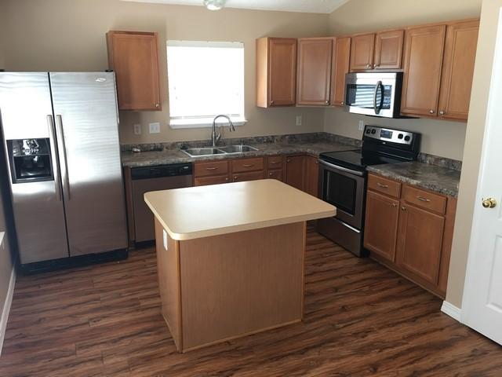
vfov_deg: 48.2
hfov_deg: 61.7
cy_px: 188
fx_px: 421
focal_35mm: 29
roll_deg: +0.2
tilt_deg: -12.8
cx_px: 251
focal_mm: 4.15
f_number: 2.2
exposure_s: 1/15
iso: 40
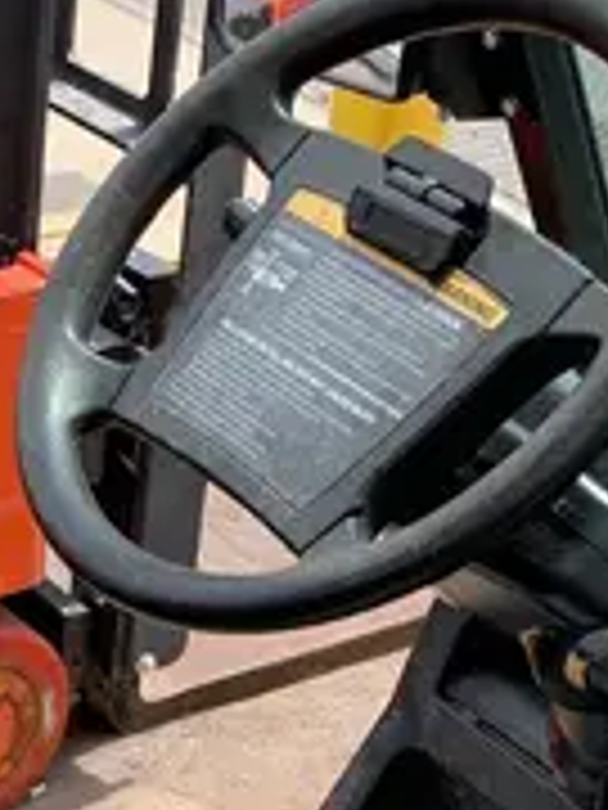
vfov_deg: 17.8
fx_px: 2482
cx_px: -86
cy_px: 911
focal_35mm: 106
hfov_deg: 13.6
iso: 25
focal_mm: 4.25
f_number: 1.8
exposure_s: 1/664
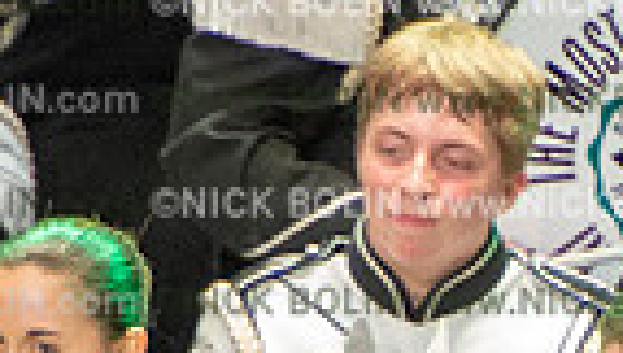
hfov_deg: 1.3
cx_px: 484
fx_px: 28081
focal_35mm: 1697
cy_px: 706
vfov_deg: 0.7
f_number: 5.6
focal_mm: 400
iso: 8000
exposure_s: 1/320
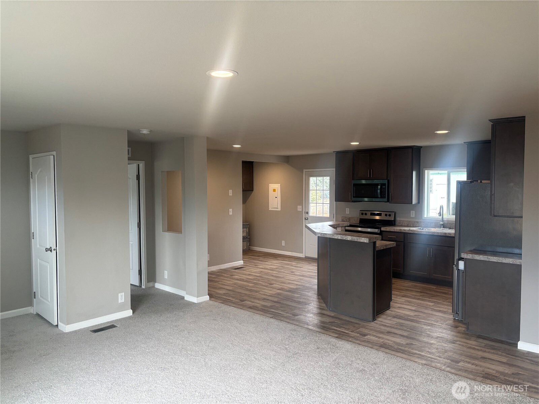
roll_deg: +0.4
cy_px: 202
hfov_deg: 67.3
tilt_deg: -2.4
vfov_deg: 53.1
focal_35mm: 26
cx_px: 270
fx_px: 405
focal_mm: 5.96
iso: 100
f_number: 1.6
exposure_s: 1/120
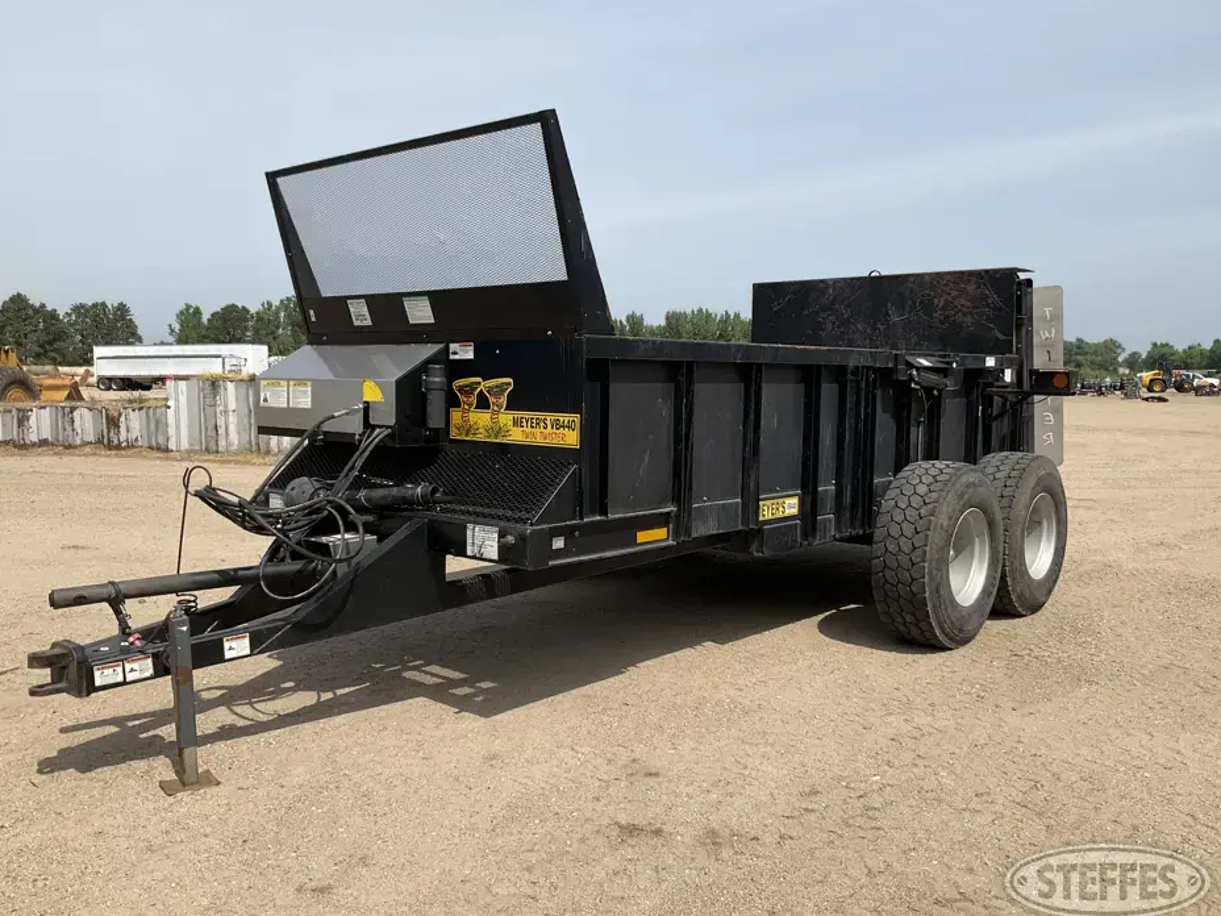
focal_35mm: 30
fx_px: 1058
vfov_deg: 46.8
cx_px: 607
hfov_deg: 60.0
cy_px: 461
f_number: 1.8
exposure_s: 1/2538
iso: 25
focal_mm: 3
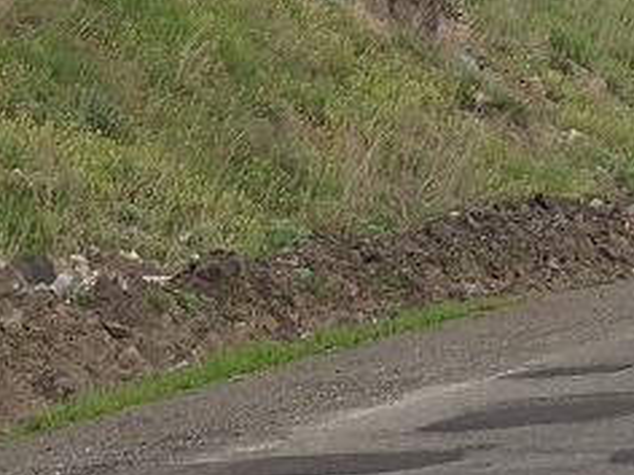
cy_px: -384
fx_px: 7509
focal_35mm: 410
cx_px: 1080
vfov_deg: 3.6
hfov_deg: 4.8
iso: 80
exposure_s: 1/160
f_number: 3.2
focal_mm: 15.9
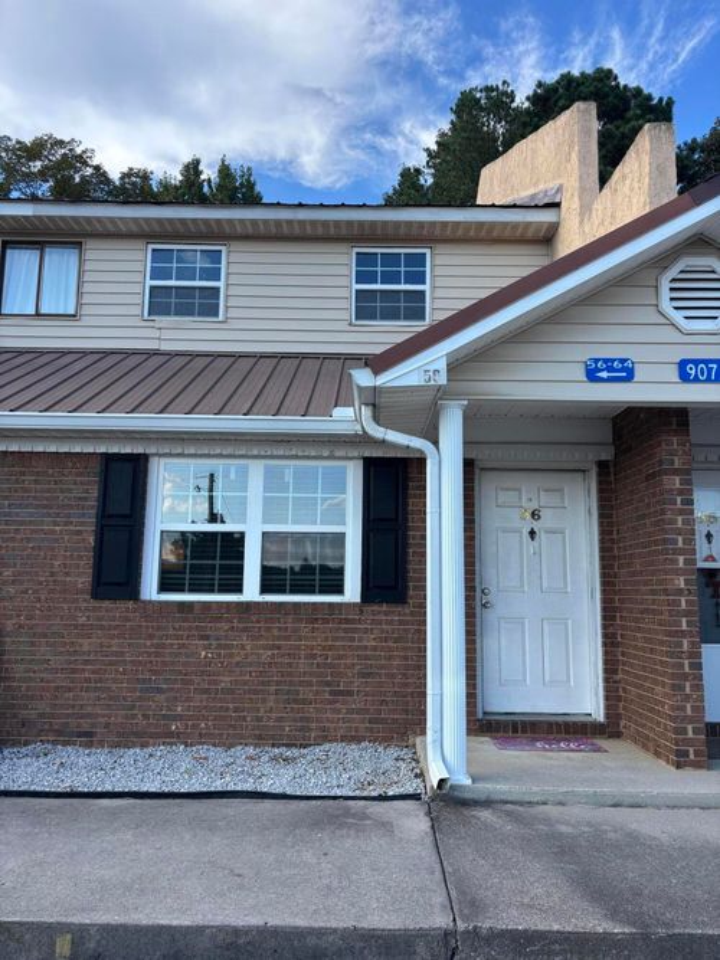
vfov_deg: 67.3
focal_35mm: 26
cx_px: 360
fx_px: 721
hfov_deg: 53.0
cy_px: 480
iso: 50
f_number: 1.6
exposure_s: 1/1047
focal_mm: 5.96
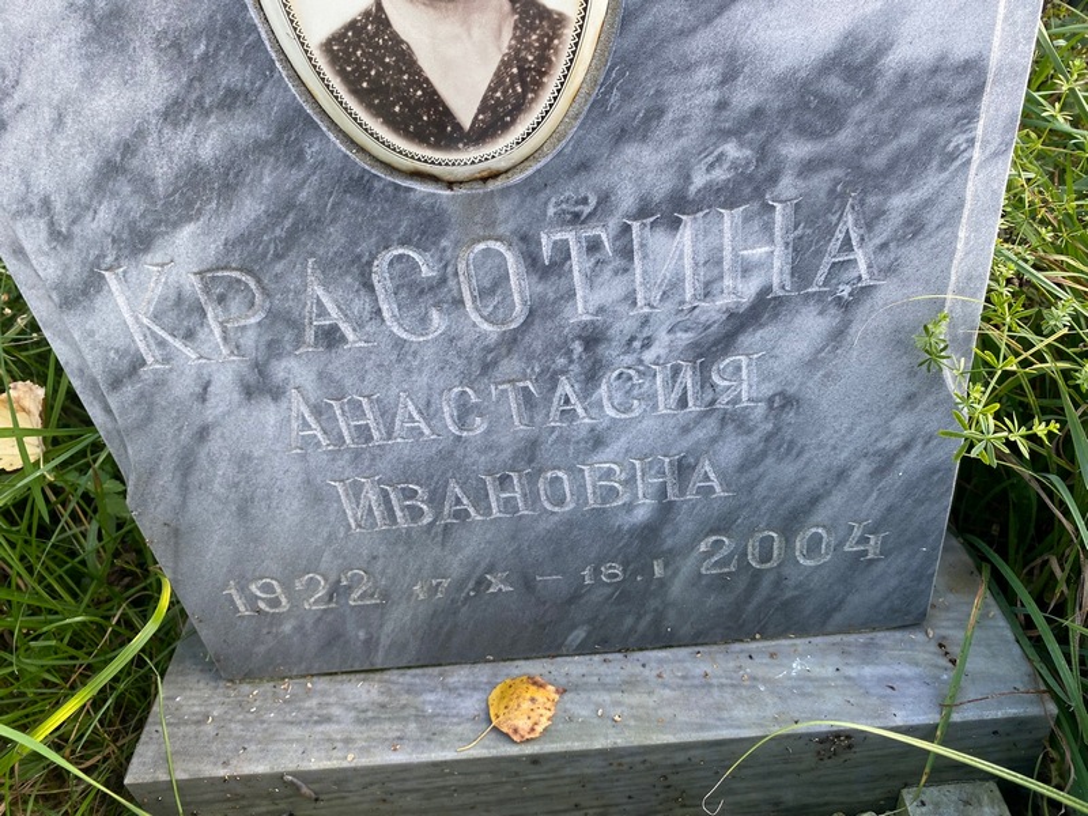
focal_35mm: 26
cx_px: 544
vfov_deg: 53.1
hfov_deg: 67.3
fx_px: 817
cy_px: 408
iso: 32
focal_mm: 4.25
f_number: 1.8
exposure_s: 1/154
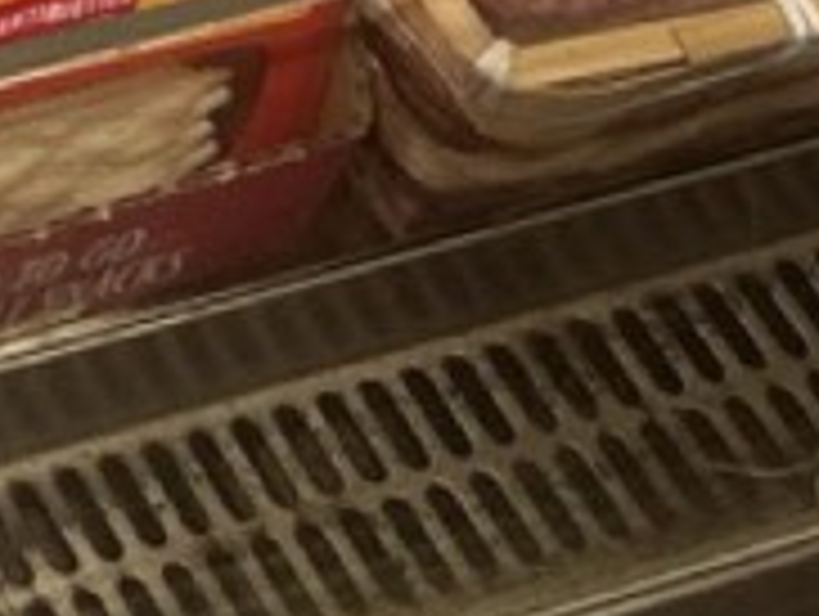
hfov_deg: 10.2
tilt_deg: -43.8
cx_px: -1372
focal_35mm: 158
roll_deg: +0.0
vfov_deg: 8.7
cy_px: -782
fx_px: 3743
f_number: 1.78
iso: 200
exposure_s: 1/60
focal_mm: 6.86
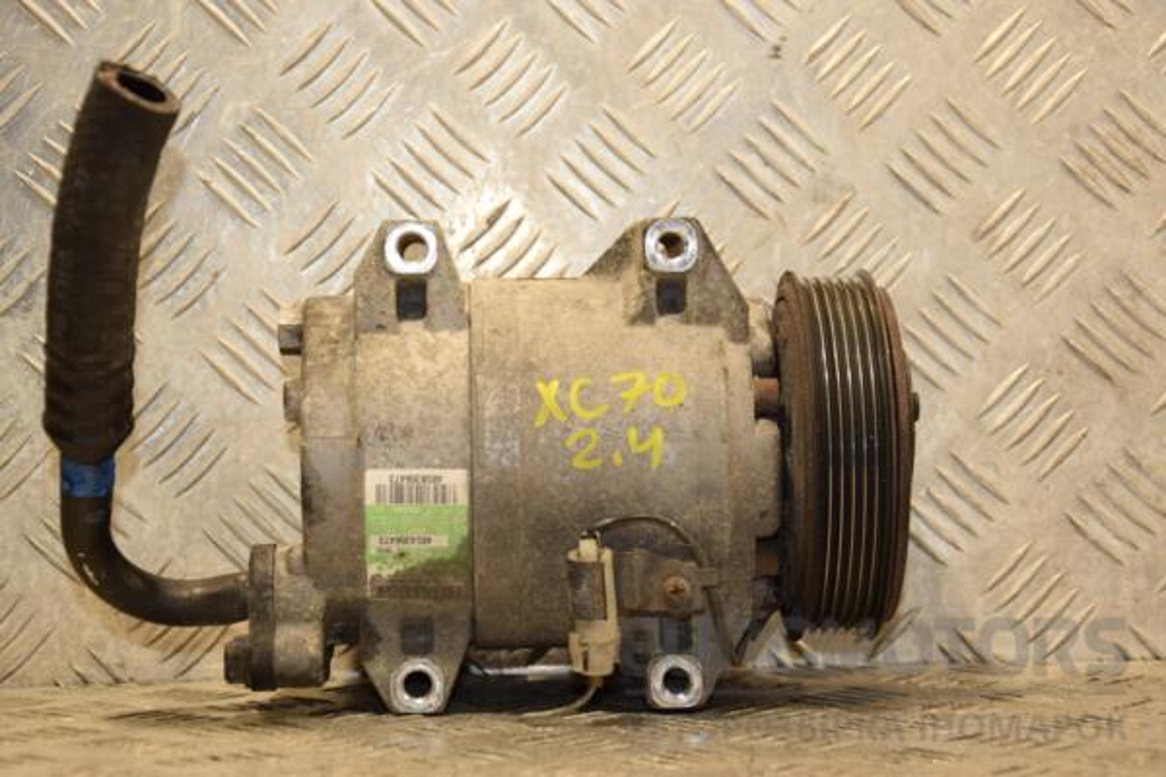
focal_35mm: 78
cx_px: 583
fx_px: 2526
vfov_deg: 17.5
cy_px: 388
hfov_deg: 26.0
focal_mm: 52
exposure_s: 1/125
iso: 800
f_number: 5
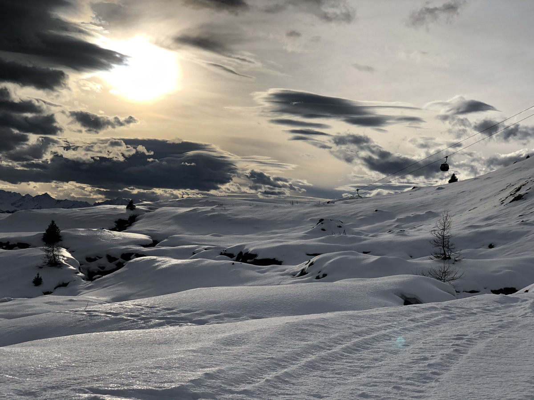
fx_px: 802
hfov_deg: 36.8
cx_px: 267
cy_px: 200
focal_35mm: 52
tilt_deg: +1.8
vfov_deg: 28.0
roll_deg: -1.7
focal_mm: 6
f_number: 2.4
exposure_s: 1/2825
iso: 16
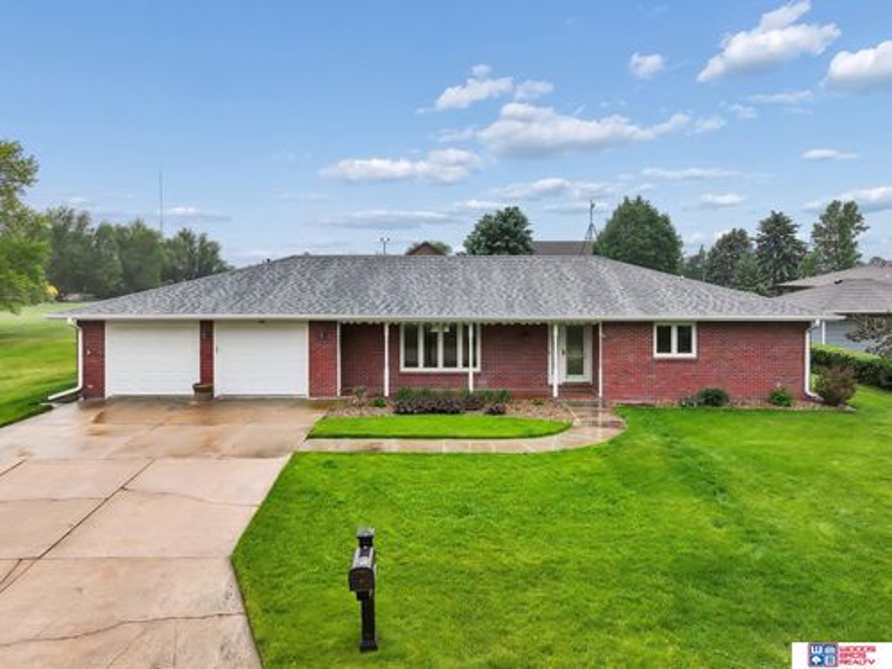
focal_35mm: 24
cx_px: 446
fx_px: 618
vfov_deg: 56.8
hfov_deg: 71.6
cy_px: 334
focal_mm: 12.3
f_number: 5.6
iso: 400
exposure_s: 1/10
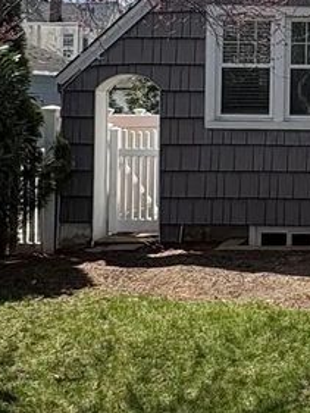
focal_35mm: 68
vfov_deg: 28.1
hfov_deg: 19.3
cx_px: 447
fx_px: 811
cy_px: 101
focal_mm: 2.22
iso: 64
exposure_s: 1/1672
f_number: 2.2
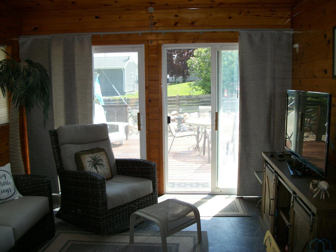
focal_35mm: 32
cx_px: 168
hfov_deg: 56.8
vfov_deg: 44.2
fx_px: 311
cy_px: 126
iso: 80
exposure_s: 1/125
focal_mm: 5.7
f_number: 2.9
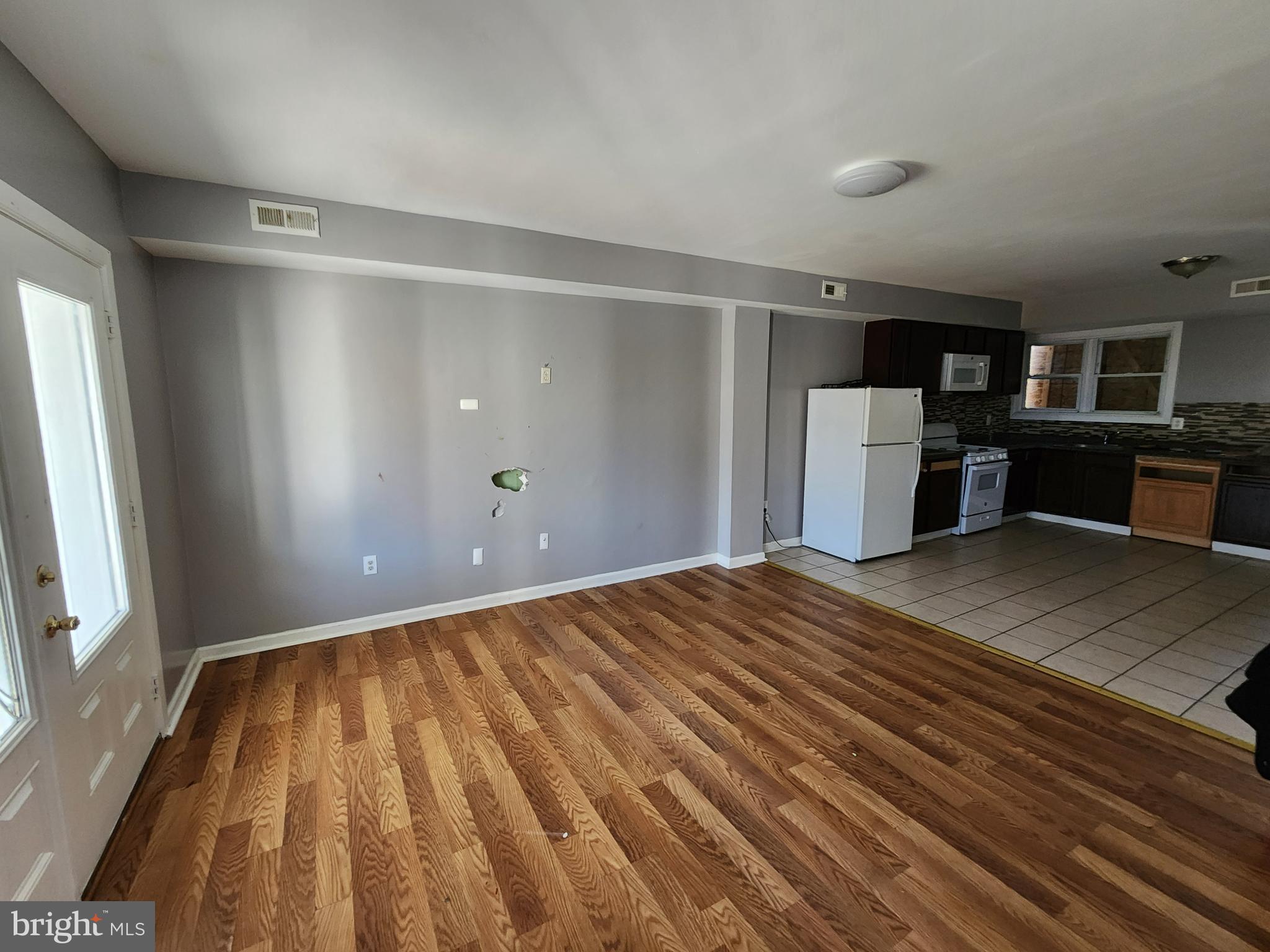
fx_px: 477
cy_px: 476
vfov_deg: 89.9
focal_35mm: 13
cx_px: 635
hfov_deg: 106.2
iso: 250
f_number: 2.2
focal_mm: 2.2
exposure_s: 1/60
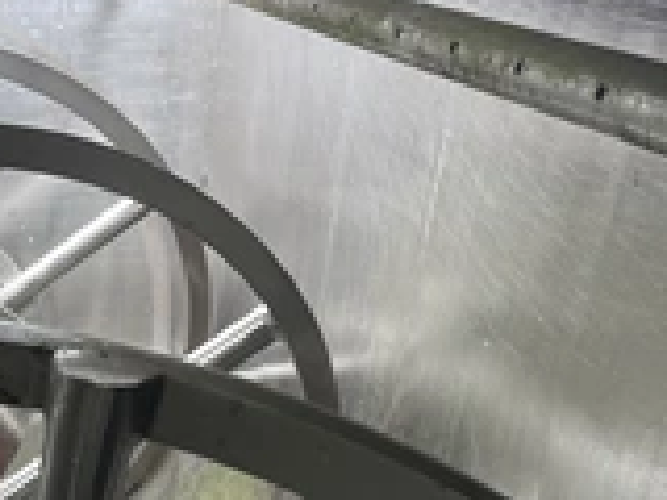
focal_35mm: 65
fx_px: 1252
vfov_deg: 21.2
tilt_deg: -28.2
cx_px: -21
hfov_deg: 27.8
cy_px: 575
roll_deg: -0.7
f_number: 1.6
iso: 64
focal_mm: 5.1
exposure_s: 1/163
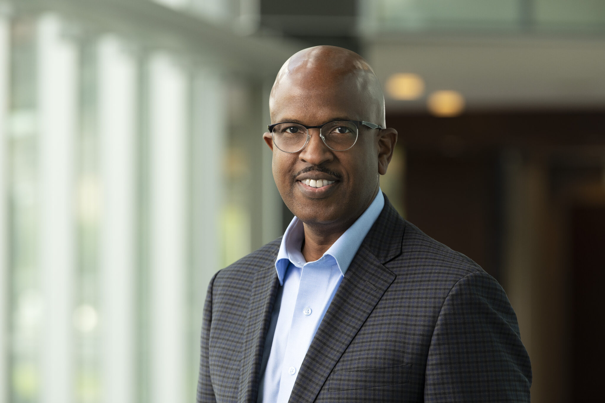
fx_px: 3109
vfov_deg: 7.4
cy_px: 202
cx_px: 302
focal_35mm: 185
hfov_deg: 11.1
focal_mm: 185
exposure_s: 1/180
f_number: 4.8
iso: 400
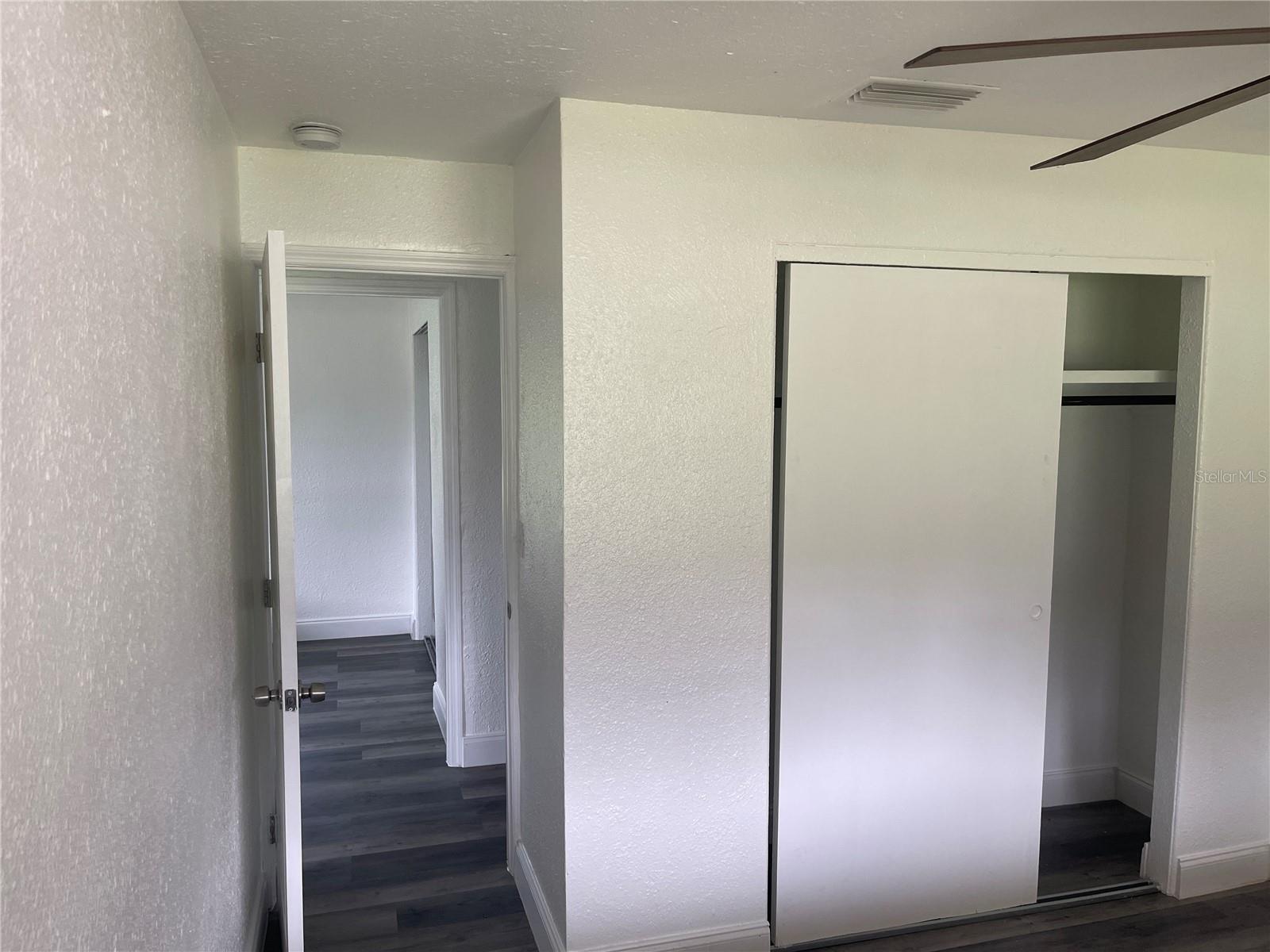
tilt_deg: -5.2
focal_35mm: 25
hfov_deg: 69.4
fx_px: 917
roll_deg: -1.1
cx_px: 635
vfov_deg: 54.9
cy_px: 476
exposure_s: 1/121
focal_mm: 5.1
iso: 100
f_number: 1.6
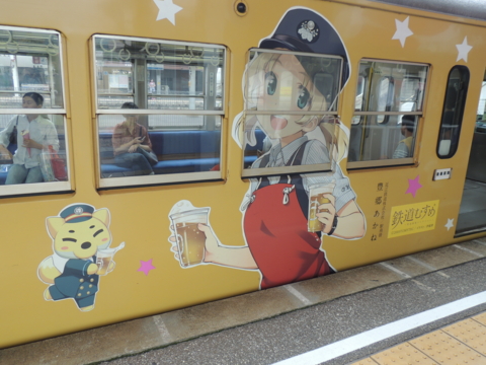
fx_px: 393
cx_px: 243
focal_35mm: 28
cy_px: 182
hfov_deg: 63.4
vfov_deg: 49.7
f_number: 3.1
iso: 100
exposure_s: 1/40
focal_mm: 4.9
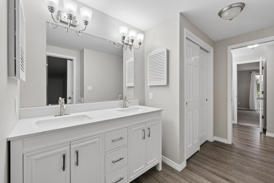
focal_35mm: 15
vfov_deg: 77.4
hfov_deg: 100.4
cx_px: 137
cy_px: 92
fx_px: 114
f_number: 8
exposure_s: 1/160
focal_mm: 15
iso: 640
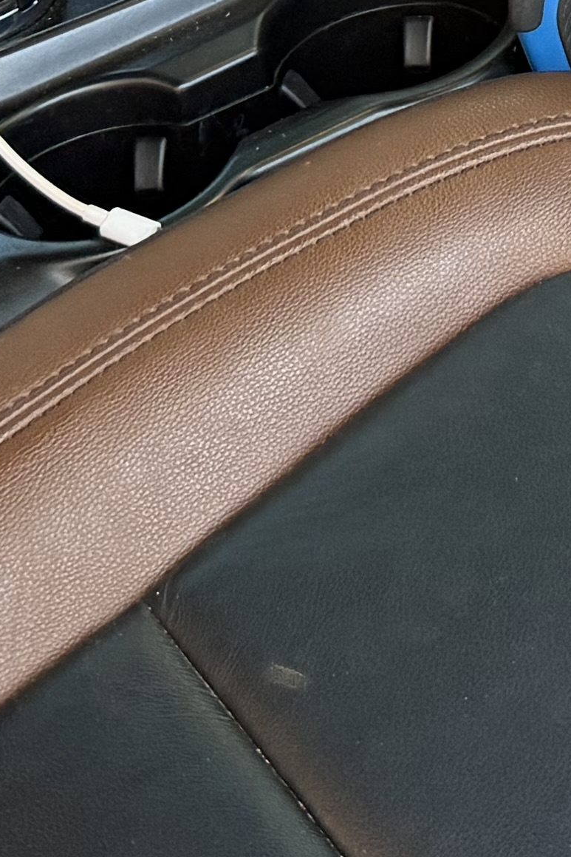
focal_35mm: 123
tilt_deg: -22.7
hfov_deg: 10.8
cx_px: 822
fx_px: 2925
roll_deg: +4.0
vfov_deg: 15.4
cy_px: -416
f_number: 1.78
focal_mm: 6.76
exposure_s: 1/60
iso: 320
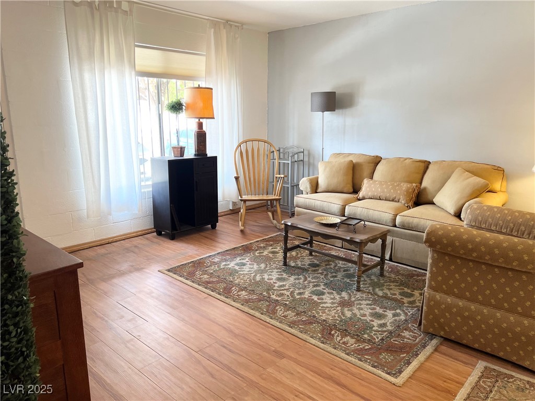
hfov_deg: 67.3
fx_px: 402
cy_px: 200
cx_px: 268
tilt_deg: -13.1
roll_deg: +0.3
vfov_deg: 53.1
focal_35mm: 26
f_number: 1.5
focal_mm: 5.7
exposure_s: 1/60
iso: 64
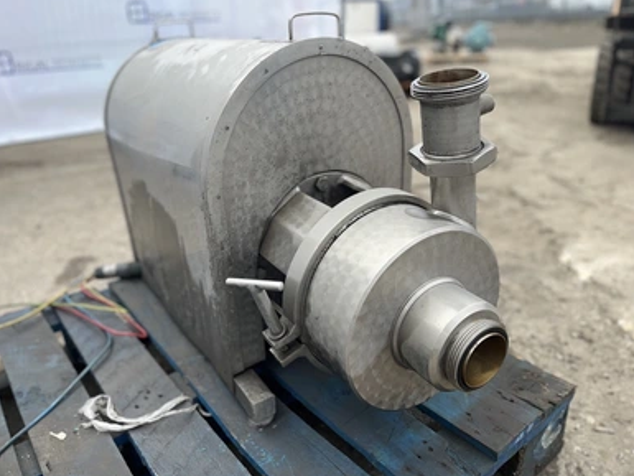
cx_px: 315
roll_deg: +3.4
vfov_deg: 51.4
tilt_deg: -23.8
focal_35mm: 27
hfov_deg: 65.3
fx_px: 495
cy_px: 234
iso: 32
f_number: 1.6
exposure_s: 1/684
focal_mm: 5.1
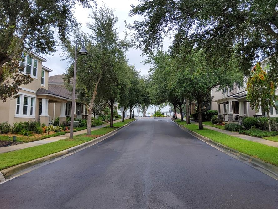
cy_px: 94
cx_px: 155
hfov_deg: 59.8
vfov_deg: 46.8
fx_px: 241
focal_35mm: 30
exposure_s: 1/192
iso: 50
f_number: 2
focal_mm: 3.08
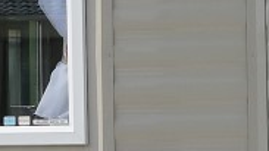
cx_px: 45
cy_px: 69
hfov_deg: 13.5
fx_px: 1127
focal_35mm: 158
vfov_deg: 7.7
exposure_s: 1/1000
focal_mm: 5.1
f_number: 4
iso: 80
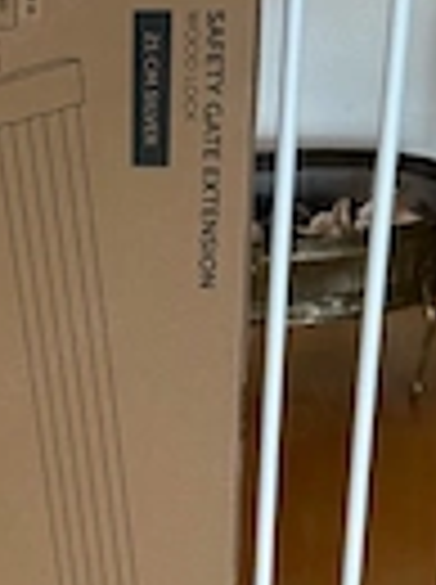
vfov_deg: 26.0
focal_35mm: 74
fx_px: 1247
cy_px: 441
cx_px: 90
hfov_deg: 19.6
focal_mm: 6.76
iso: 500
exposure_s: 1/60
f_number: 1.78
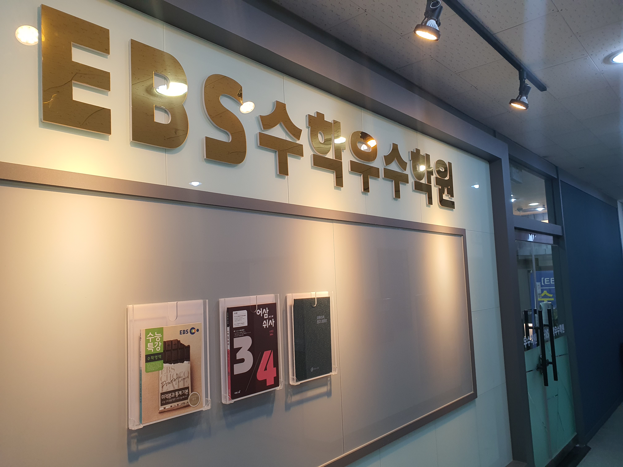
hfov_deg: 67.3
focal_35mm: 26
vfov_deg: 53.1
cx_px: 312
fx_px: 468
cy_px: 234
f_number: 2.4
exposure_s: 1/120
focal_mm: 4.3
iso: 125
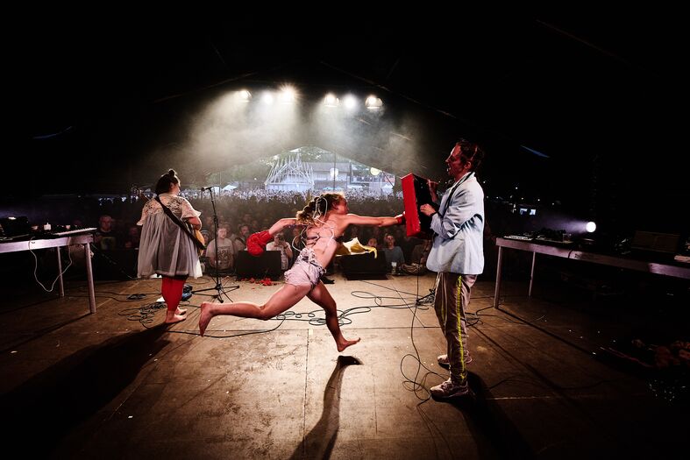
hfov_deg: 90.0
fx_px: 345
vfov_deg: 67.4
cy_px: 230
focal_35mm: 18
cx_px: 345
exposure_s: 1/250
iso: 3200
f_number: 8
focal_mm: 18
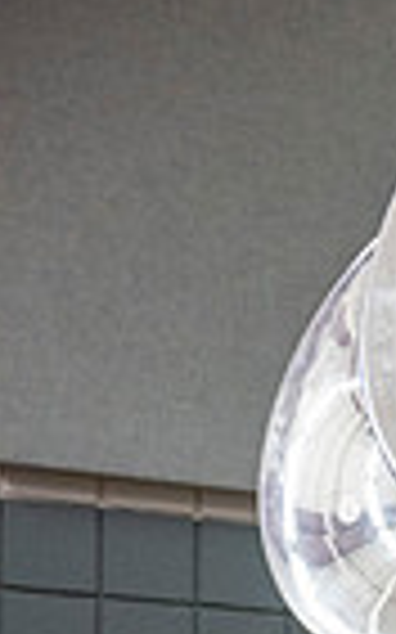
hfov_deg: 14.9
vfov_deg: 21.8
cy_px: 962
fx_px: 1348
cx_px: 670
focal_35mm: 78
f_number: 4
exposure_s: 1/500
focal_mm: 24
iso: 10000
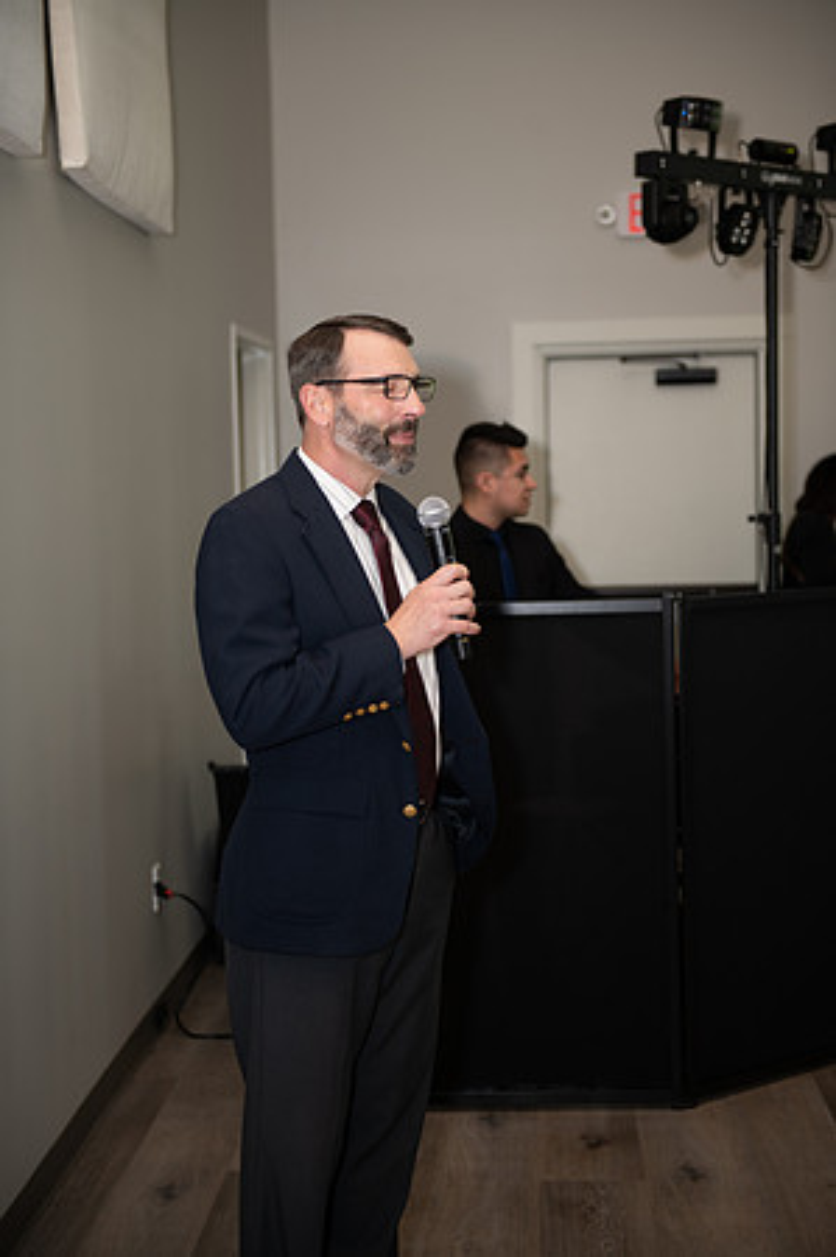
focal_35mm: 58
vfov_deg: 34.5
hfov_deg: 23.3
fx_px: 2025
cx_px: 418
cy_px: 628
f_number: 2.8
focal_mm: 58
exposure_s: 1/200
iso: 200
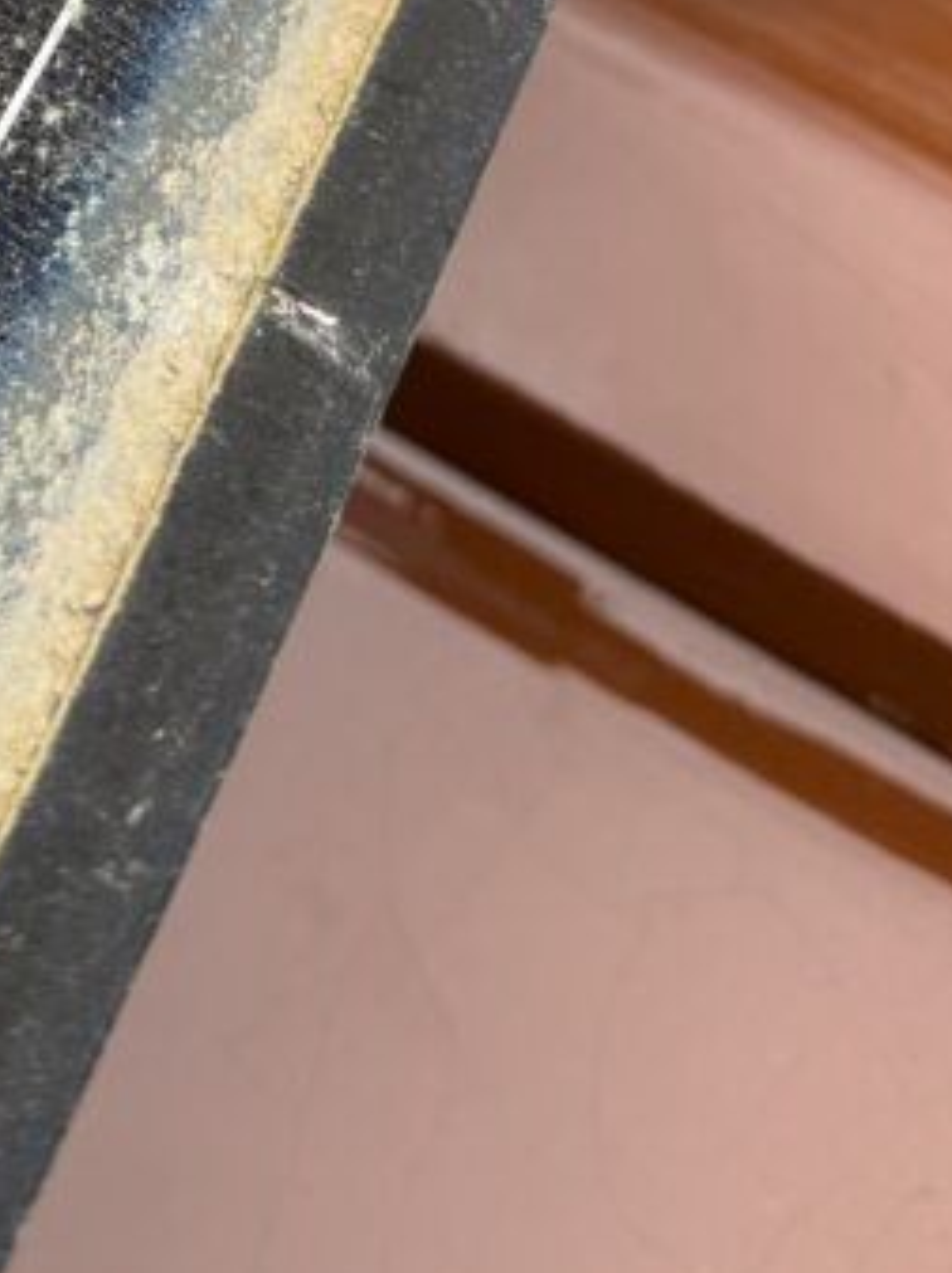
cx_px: -230
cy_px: -366
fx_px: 2682
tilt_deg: -40.9
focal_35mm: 73
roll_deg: +10.7
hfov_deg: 18.9
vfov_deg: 23.7
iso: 80
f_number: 1.78
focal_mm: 6.76
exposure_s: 1/1174
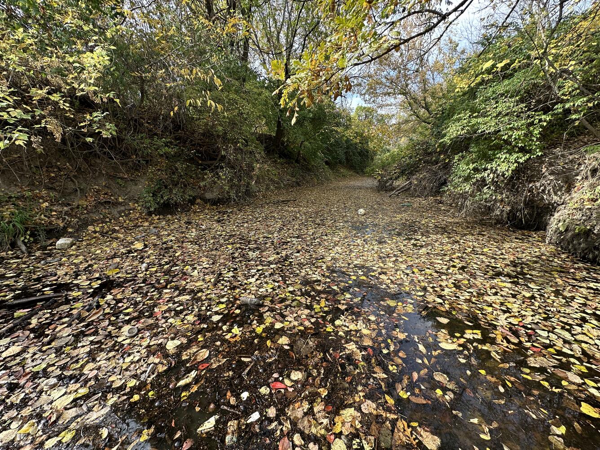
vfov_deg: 85.7
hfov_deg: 102.1
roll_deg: +0.3
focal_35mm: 14
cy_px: 225
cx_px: 300
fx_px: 243
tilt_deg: -14.4
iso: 40
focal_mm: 2.22
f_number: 2.2
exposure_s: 1/349
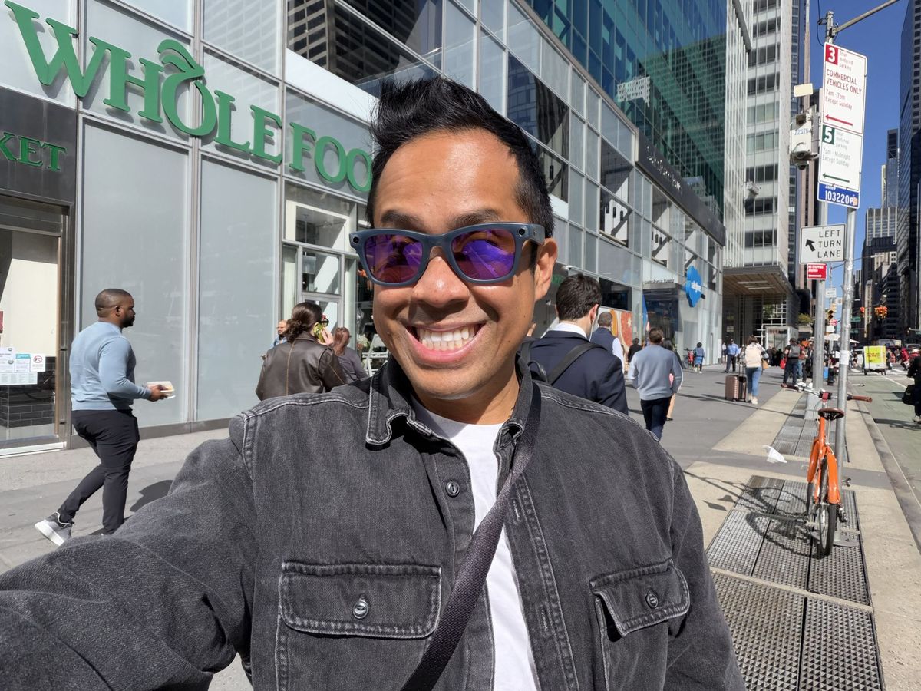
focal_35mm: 20
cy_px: 346
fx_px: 532
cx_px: 460
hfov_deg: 81.7
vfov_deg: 66.0
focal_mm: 2.71
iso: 40
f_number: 1.9
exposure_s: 1/1582
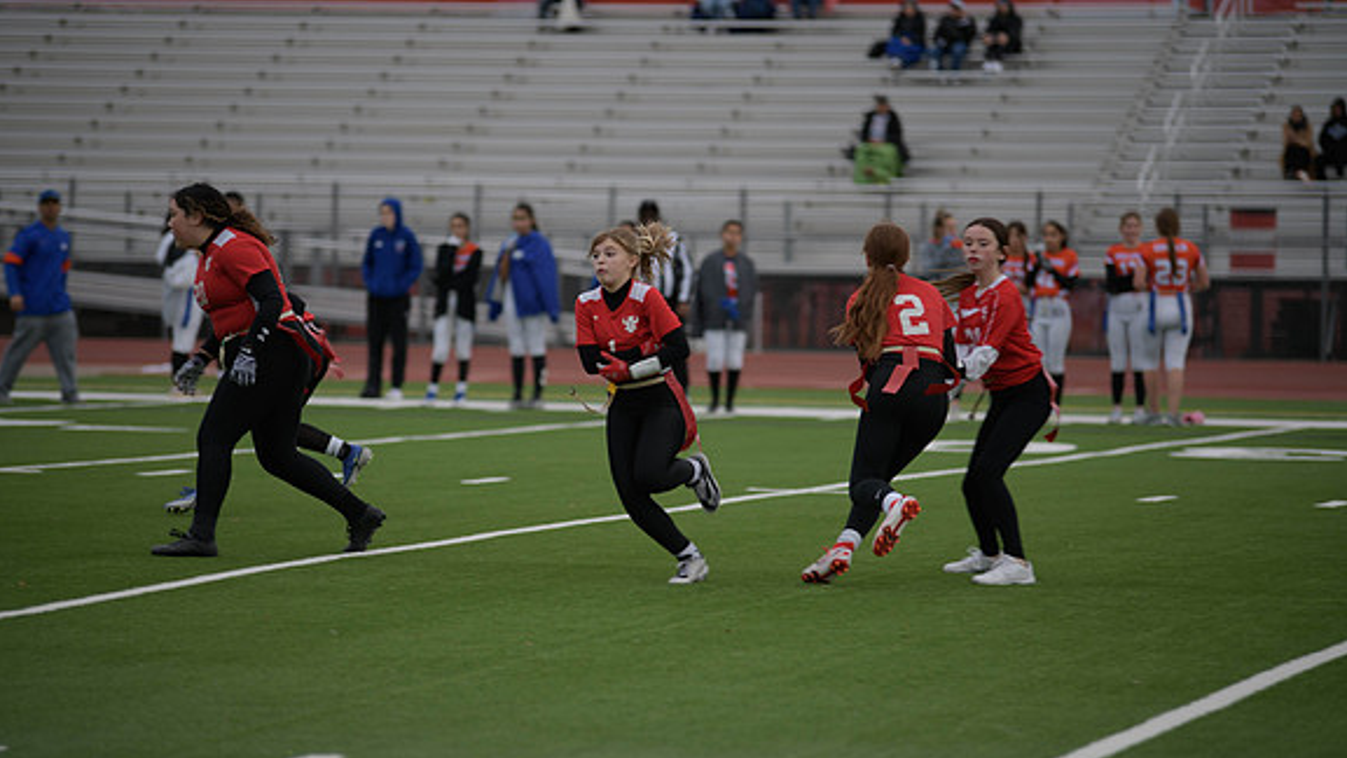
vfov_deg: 7.0
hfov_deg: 12.4
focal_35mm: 174
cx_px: 671
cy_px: 371
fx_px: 6215
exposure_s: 1/200
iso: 180
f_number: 2.8
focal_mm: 165
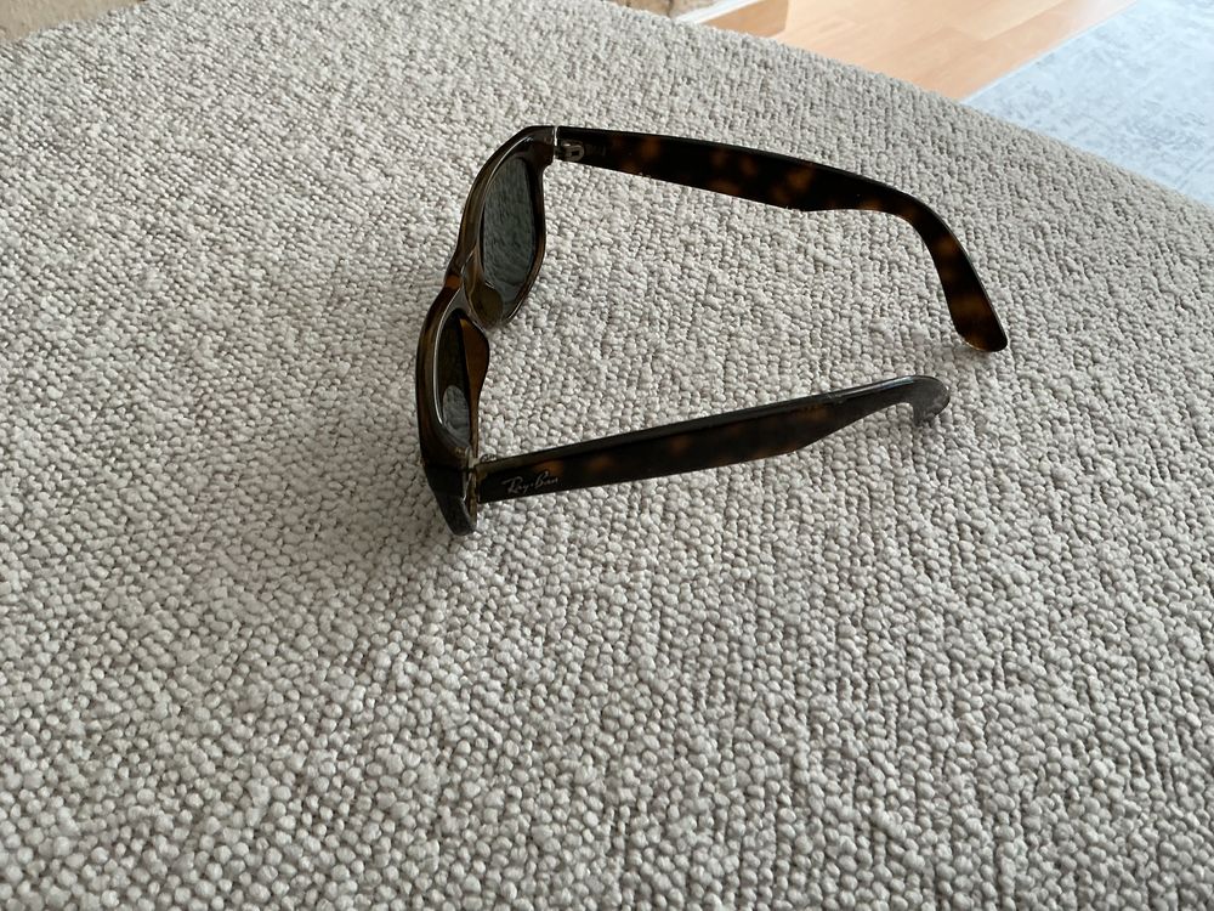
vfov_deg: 48.2
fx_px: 1017
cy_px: 456
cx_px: 607
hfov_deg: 61.7
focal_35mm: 29
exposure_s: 1/60
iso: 64
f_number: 1.8
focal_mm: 3
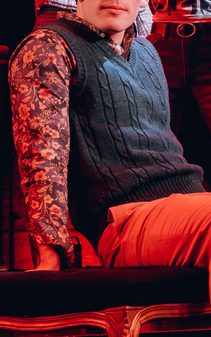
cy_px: 7
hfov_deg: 6.4
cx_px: 620
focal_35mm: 189
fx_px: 1739
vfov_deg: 11.0
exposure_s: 1/320
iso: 1600
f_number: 4
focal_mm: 40
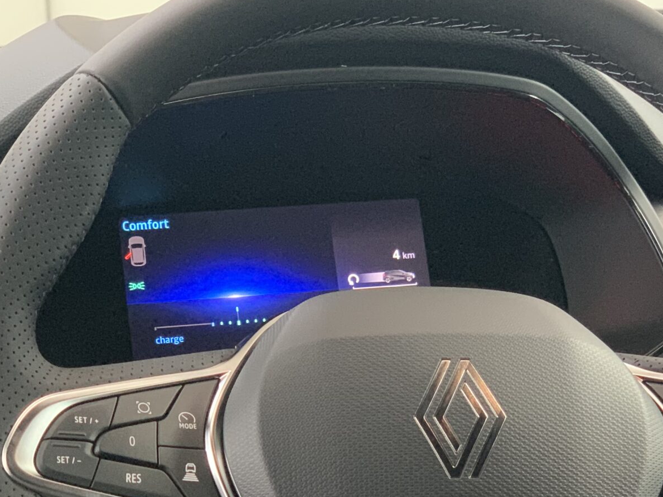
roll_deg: +0.5
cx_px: 380
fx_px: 2144
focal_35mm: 112
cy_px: 404
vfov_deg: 13.1
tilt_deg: -14.0
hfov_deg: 17.6
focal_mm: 6
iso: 400
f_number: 2.4
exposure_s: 1/33
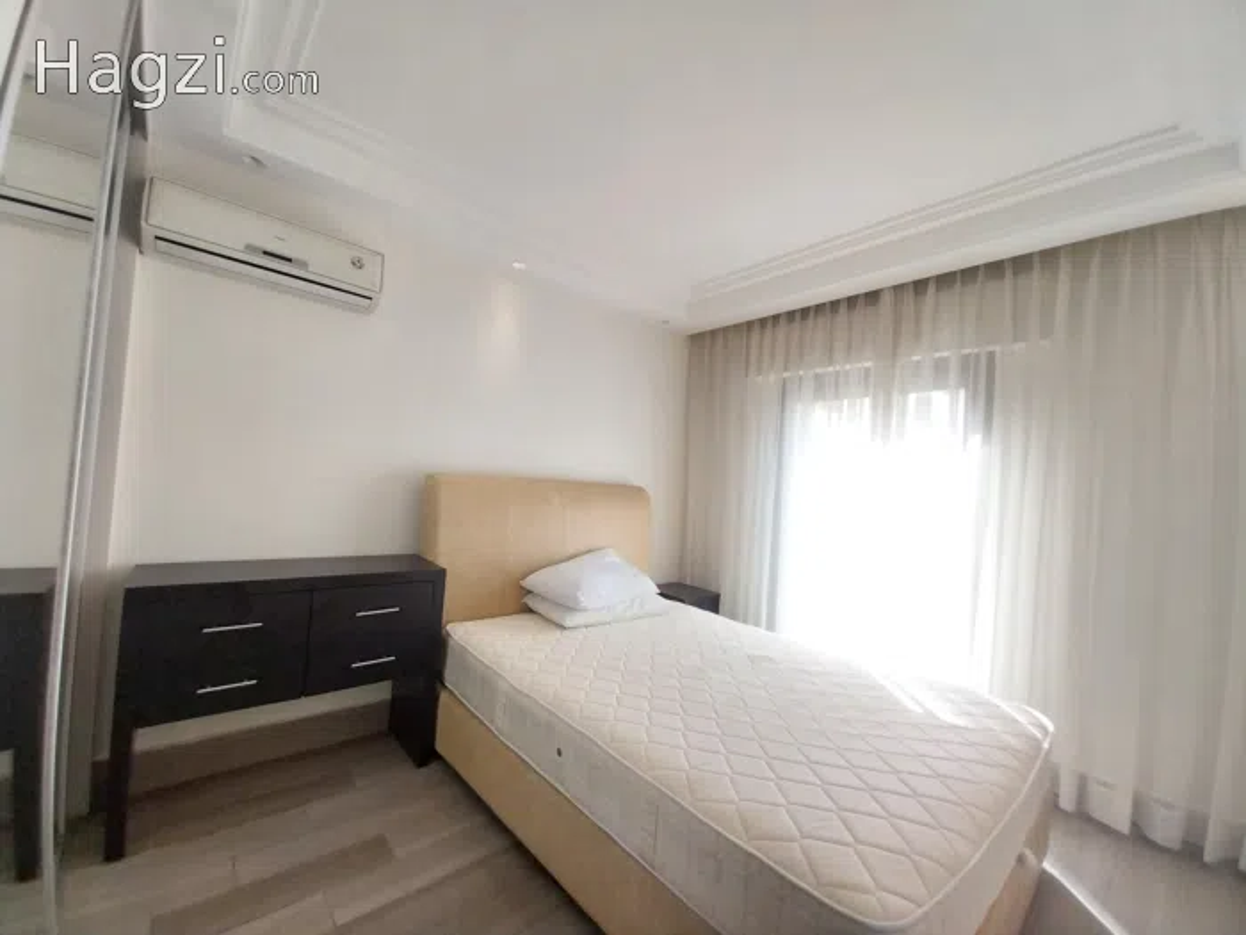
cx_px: 623
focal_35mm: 13
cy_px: 468
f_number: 2.2
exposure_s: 1/50
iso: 100
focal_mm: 1.3
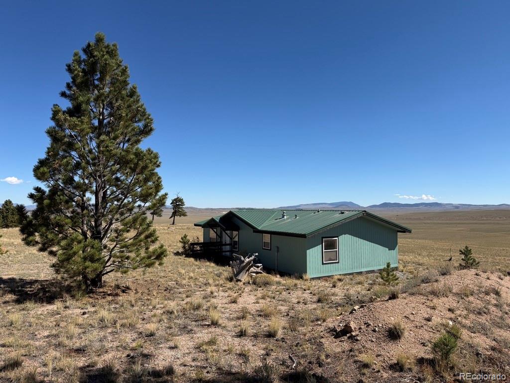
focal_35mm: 24
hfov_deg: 71.6
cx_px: 255
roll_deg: -0.5
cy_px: 192
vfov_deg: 56.8
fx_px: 354
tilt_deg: +1.9
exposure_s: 1/5319
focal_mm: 6.76
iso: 80
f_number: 1.78
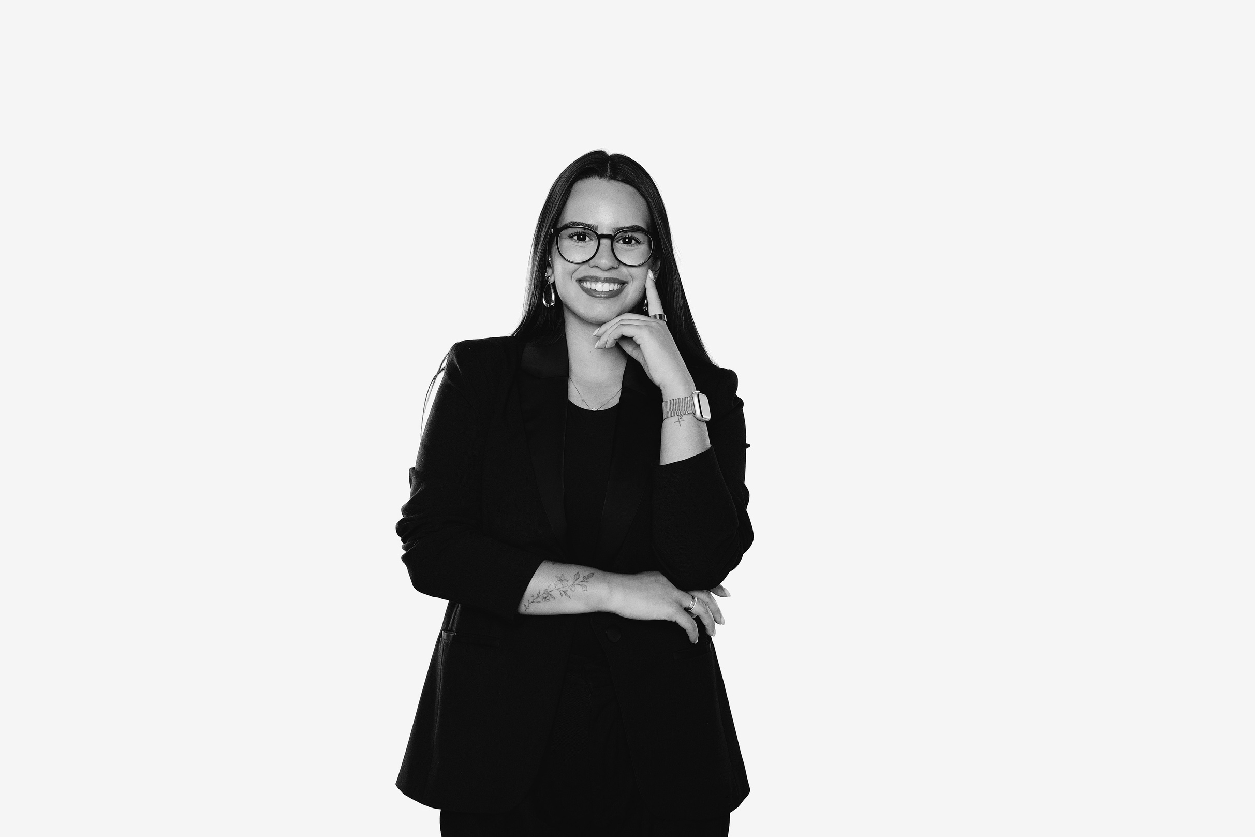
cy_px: 416
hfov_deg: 50.7
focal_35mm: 38
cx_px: 638
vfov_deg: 35.1
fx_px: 1325
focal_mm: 36
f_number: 8
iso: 320
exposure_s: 1/160
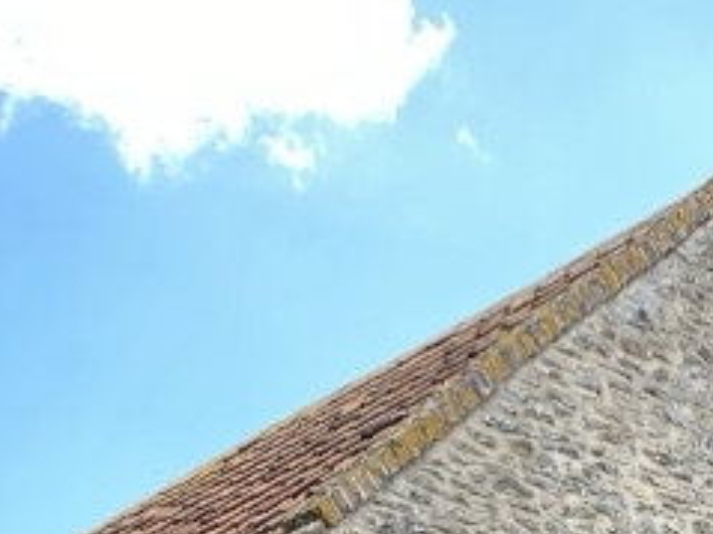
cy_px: 1253
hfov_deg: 18.0
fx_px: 2244
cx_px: 304
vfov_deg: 11.4
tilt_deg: +3.0
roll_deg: -1.0
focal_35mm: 109
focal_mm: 4.25
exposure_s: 1/364
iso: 32
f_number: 1.8
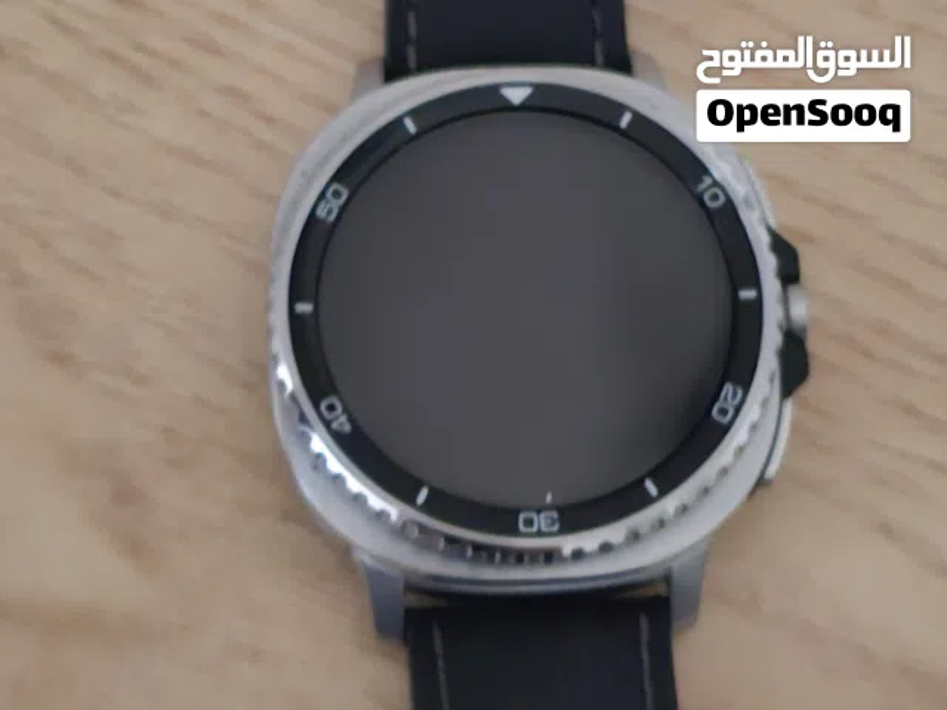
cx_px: 474
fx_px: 629
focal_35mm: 23
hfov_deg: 73.9
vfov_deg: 58.9
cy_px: 355
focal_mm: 6.3
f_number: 1.7
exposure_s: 1/12
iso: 1600
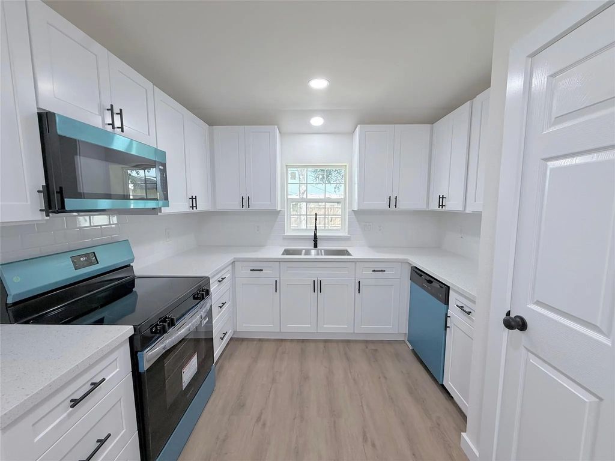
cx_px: 308
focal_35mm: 14
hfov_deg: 102.1
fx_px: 249
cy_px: 230
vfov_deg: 85.7
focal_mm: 2.22
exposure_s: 1/120
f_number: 2.2
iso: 100
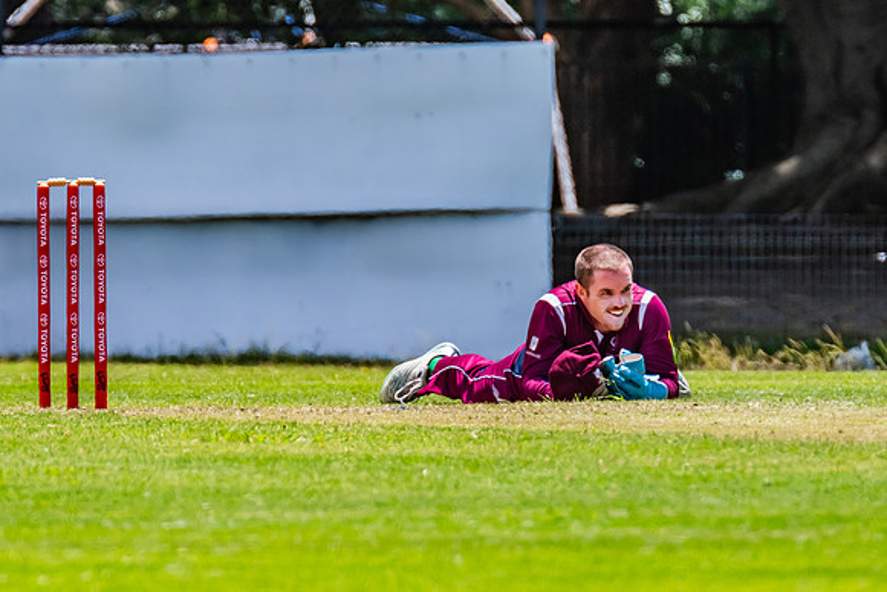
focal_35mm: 1091
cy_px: 301
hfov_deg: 1.9
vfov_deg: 1.3
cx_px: 543
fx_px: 26887
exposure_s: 1/1000
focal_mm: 600
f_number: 11
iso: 800
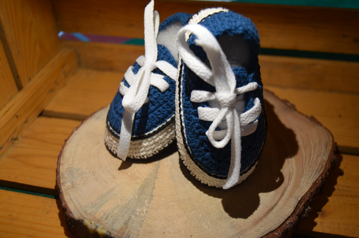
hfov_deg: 53.2
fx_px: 358
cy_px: 119
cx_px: 180
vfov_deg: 36.7
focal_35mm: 36
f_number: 3.8
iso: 800
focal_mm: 24
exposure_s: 1/50
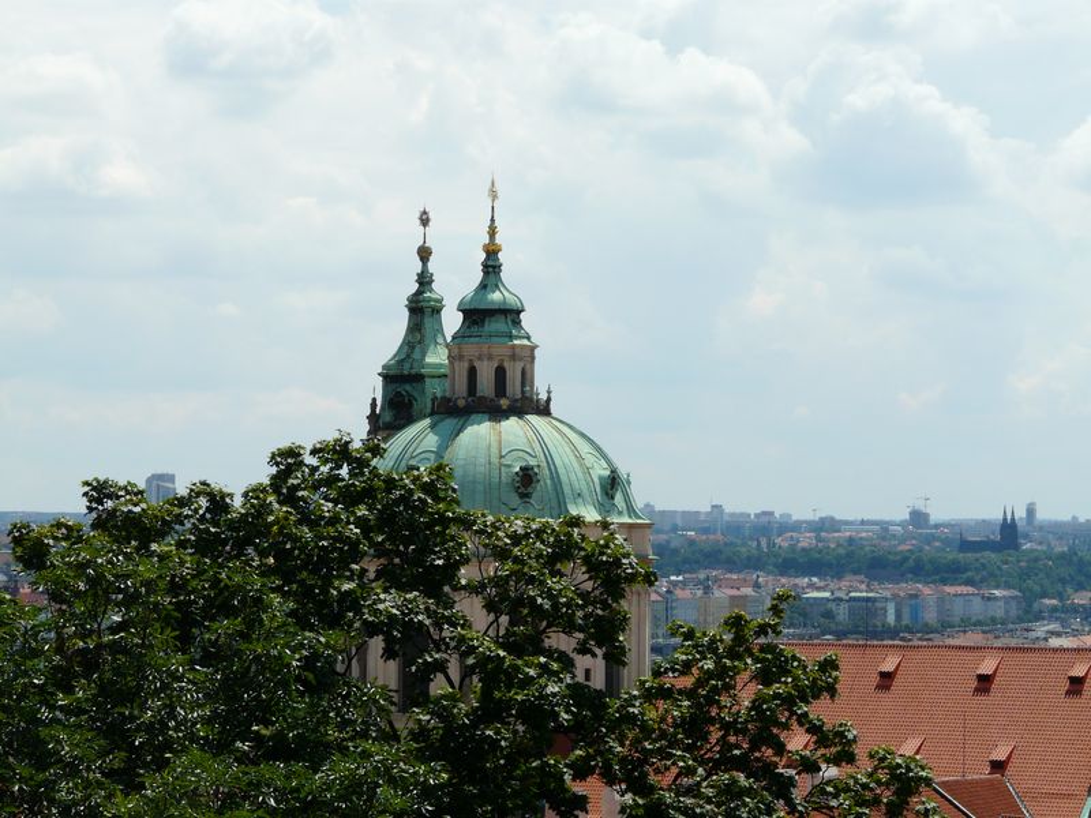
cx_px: 546
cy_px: 409
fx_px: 3435
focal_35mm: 109
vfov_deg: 13.6
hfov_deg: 18.0
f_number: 7.1
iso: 100
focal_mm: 18
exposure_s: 1/400
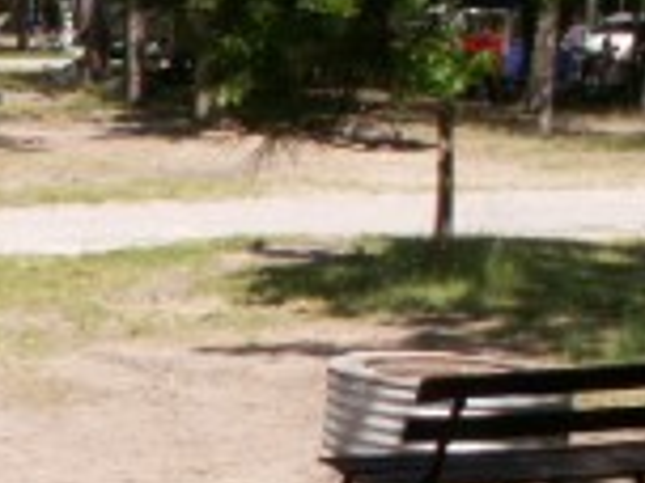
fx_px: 2199
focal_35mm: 118
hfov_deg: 15.0
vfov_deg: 12.2
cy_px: 638
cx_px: -435
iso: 50
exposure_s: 1/160
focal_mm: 5.86
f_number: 6.3
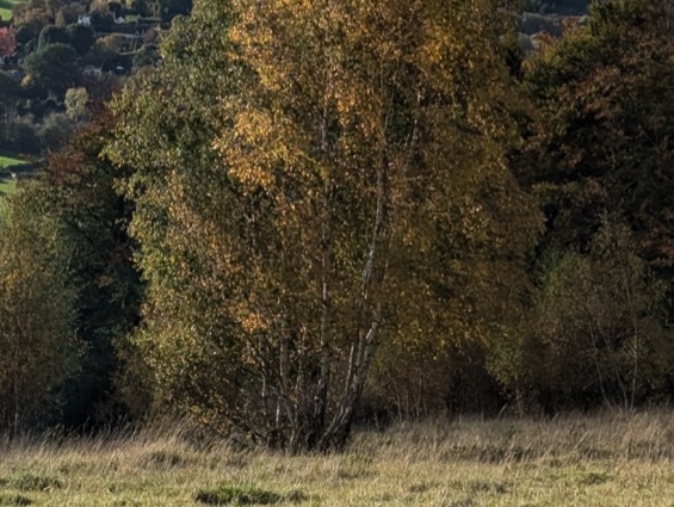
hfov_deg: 13.9
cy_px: 11
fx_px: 2651
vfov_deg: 10.8
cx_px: -233
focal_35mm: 136
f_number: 1.85
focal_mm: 6.81
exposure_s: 1/4000
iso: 45
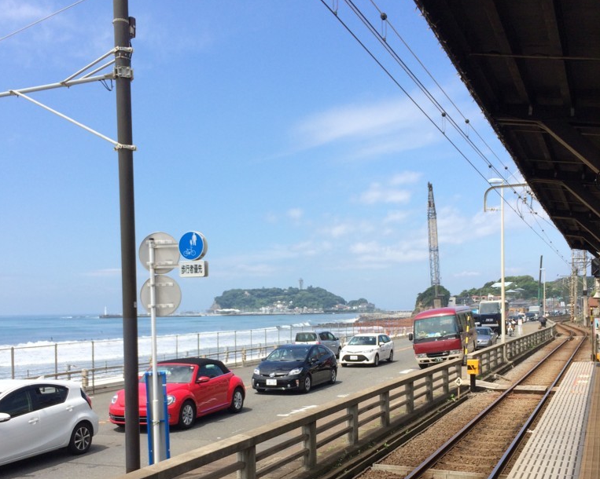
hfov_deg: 47.9
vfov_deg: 38.6
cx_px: 299
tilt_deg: -4.7
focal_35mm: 38
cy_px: 330
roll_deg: +2.4
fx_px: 675
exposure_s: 1/1953
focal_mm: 4.15
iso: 32
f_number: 2.2
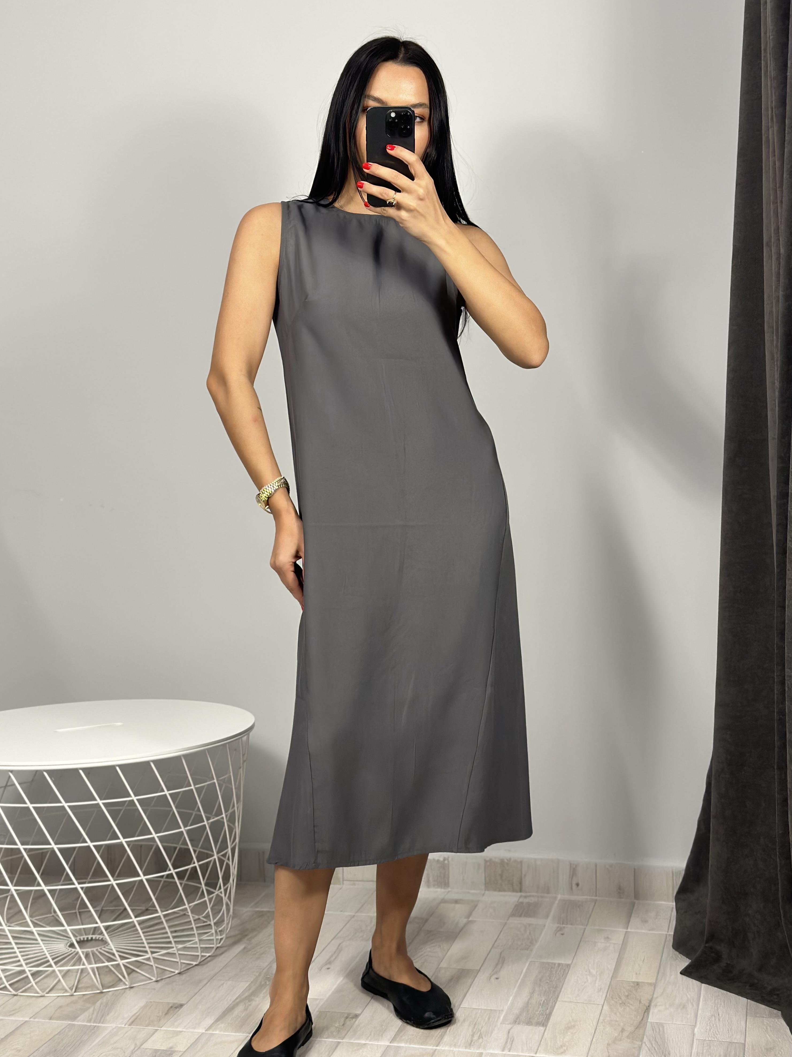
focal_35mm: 49
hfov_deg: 29.7
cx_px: 400
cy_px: 534
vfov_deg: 38.9
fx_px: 1495
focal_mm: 6.86
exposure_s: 1/100
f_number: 1.78
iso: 125
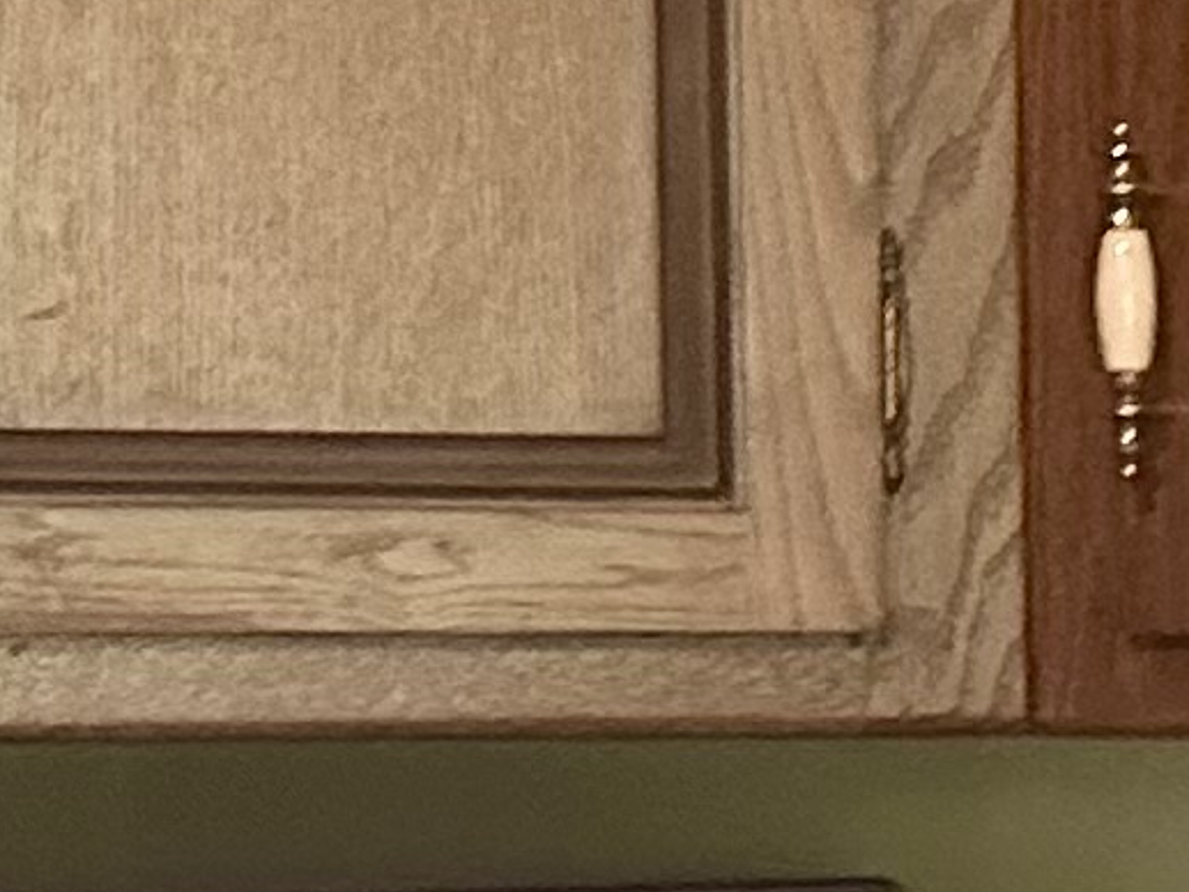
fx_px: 6425
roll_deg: +0.0
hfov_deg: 7.9
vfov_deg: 7.9
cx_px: 4358
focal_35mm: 187
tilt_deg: -2.5
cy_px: 777
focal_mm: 6.86
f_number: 1.78
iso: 400
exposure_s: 1/60
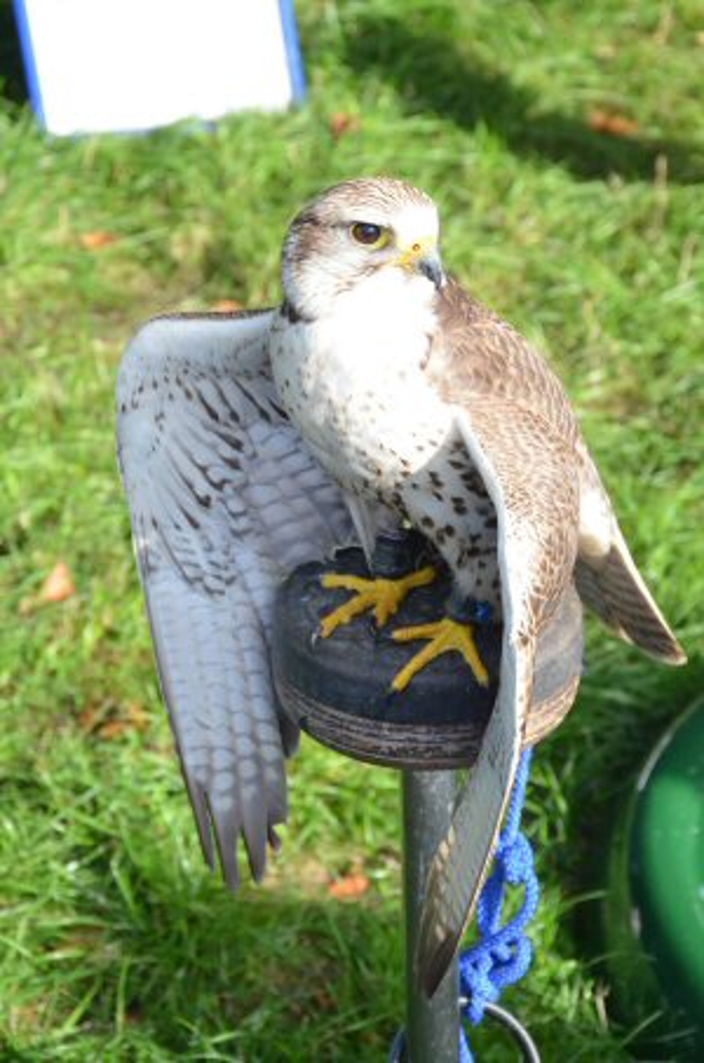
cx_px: 352
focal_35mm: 105
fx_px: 3094
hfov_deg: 13.0
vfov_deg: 19.5
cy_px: 532
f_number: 8
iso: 1600
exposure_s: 1/500
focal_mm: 70
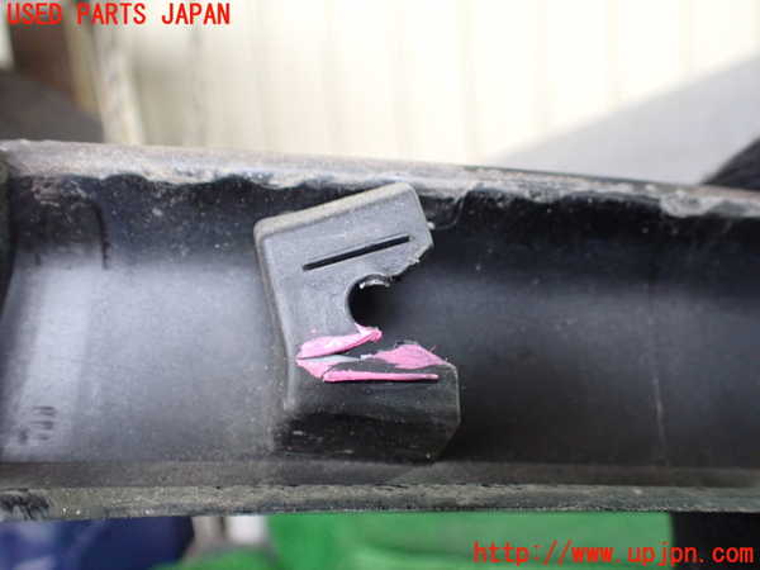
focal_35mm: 30
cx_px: 380
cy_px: 285
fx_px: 659
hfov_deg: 60.0
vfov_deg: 46.8
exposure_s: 1/40
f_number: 2.3
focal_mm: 5.4
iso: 800
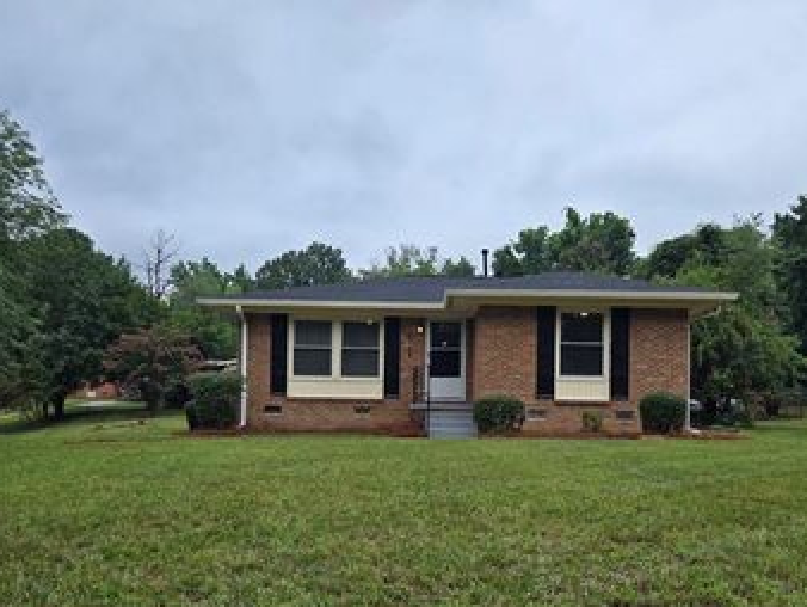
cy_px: 391
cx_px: 432
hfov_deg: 53.9
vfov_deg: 41.4
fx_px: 793
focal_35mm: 34
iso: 25
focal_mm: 5.4
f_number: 1.8
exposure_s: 1/801
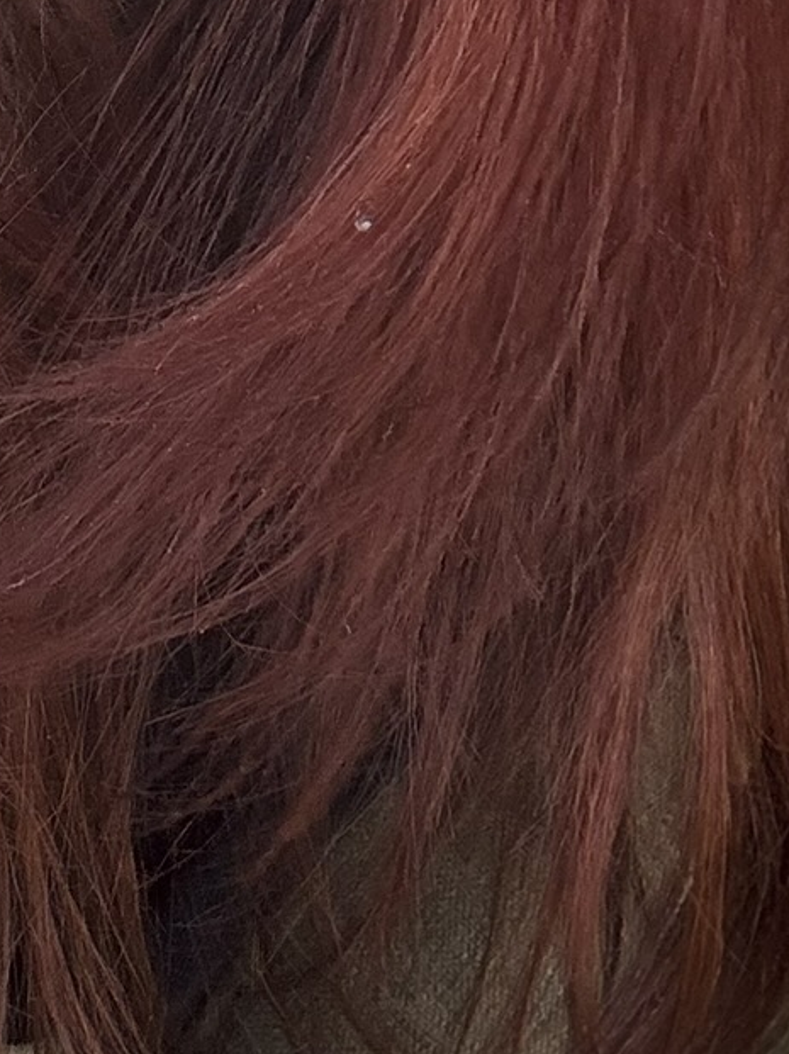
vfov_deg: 18.2
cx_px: 83
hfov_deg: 14.8
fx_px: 3012
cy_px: -385
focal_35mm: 99
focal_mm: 2.69
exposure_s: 1/122
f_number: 1.9
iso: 25
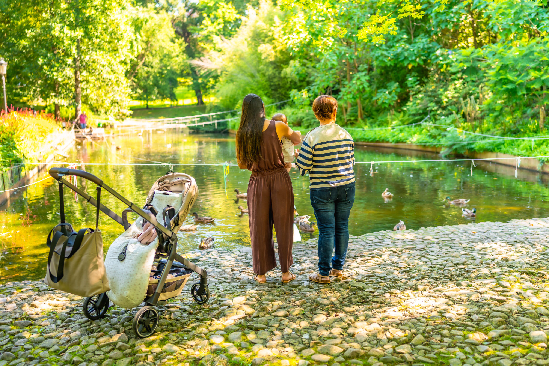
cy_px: 183
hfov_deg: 54.4
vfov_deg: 37.9
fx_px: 534
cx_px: 274
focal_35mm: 35
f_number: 2
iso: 160
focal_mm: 35
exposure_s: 1/320
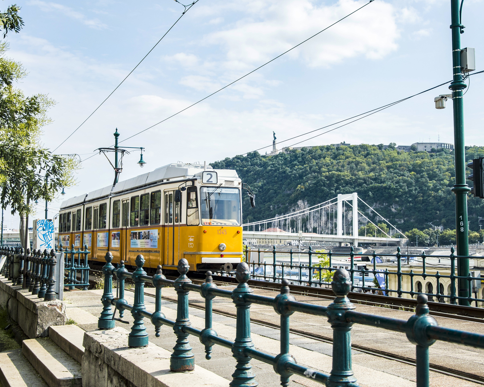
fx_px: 688
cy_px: 196
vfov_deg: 31.5
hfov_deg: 38.8
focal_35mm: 48
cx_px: 262
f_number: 4
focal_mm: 28
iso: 100
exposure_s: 1/1250
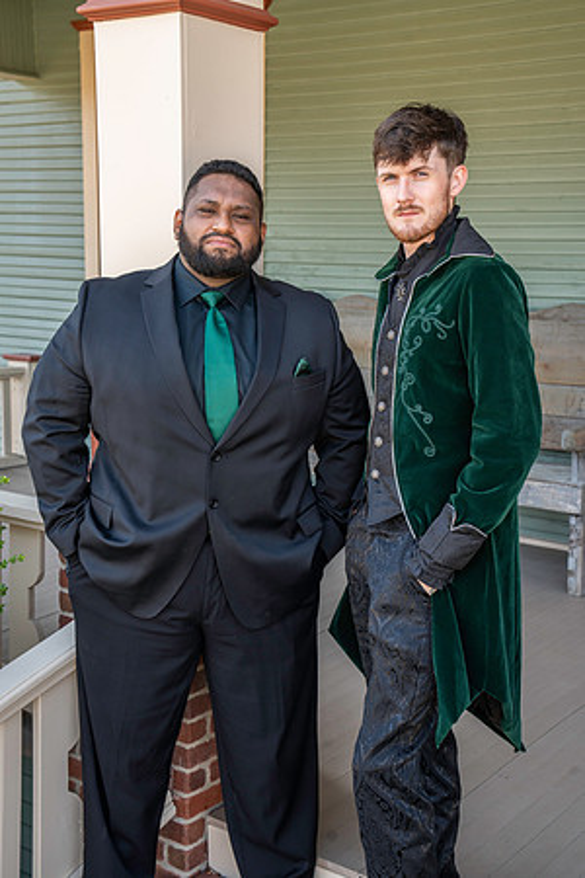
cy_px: 439
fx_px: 1243
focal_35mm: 51
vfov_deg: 38.9
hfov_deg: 26.5
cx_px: 292
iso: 400
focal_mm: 51
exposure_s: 1/125
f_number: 6.3
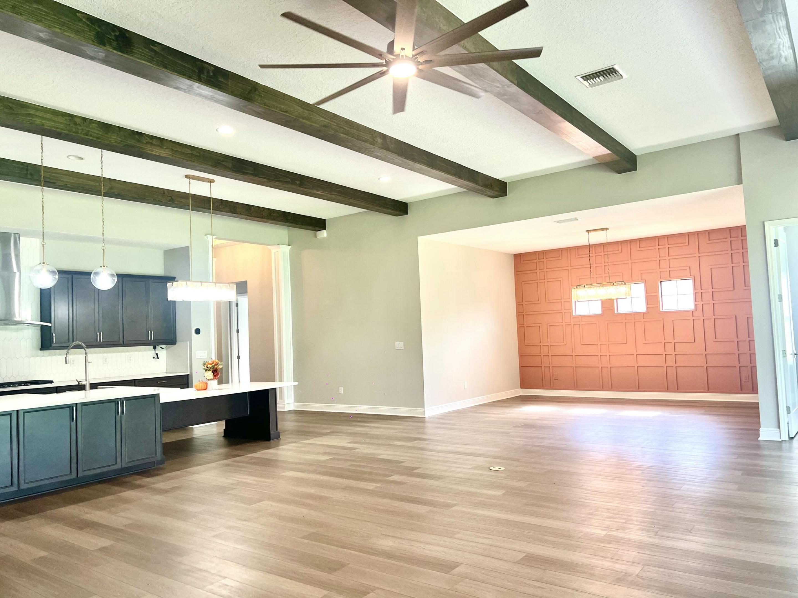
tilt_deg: +4.4
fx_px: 599
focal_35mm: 26
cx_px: 399
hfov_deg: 67.3
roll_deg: +2.8
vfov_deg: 53.1
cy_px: 299
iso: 125
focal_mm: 5.7
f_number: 1.5
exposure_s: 1/120
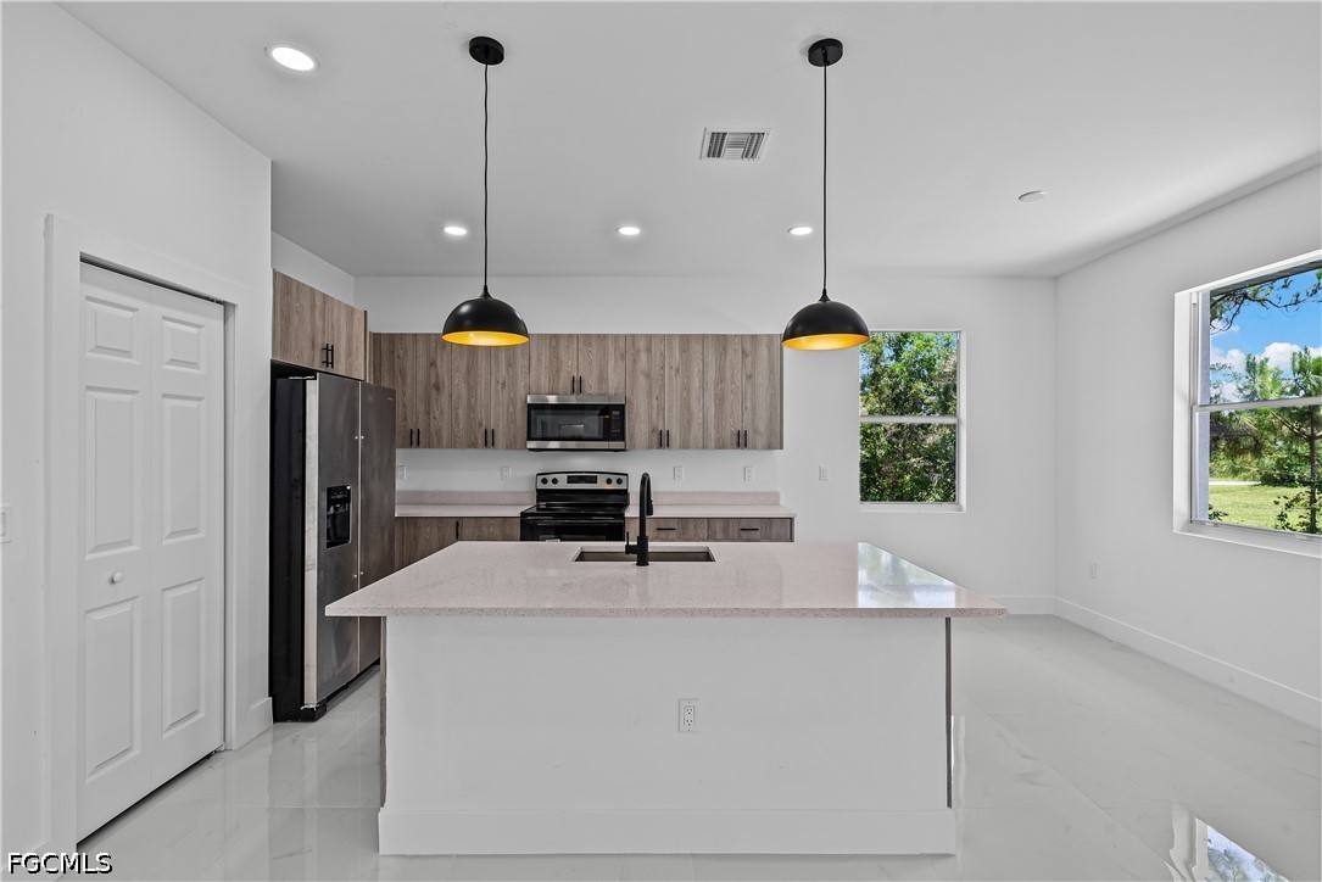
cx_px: 661
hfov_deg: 96.7
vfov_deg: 73.8
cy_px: 441
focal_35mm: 16
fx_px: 588
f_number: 9
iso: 200
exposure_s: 1/6
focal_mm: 16
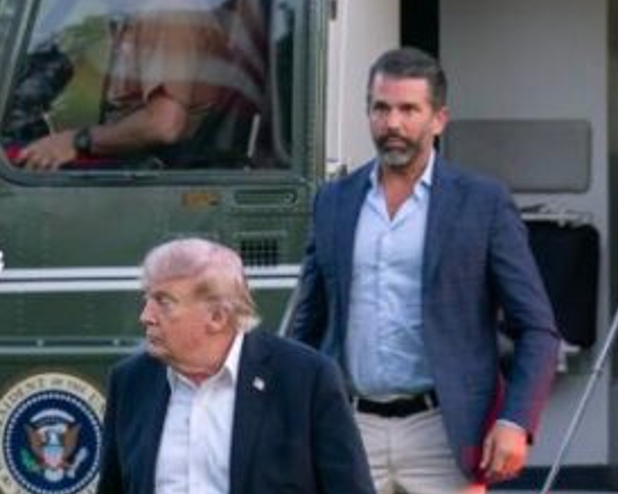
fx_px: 9617
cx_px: 388
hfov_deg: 3.7
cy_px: 519
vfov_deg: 2.9
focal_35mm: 526
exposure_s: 1/320
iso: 1000
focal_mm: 200
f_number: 3.5
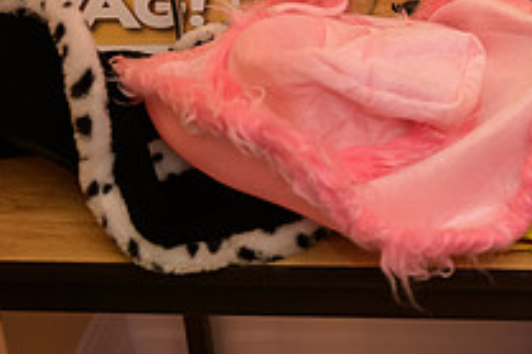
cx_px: 603
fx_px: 1314
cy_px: -57
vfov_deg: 14.9
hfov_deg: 21.6
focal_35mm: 89
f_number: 3.2
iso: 1600
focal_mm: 32
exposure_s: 1/125
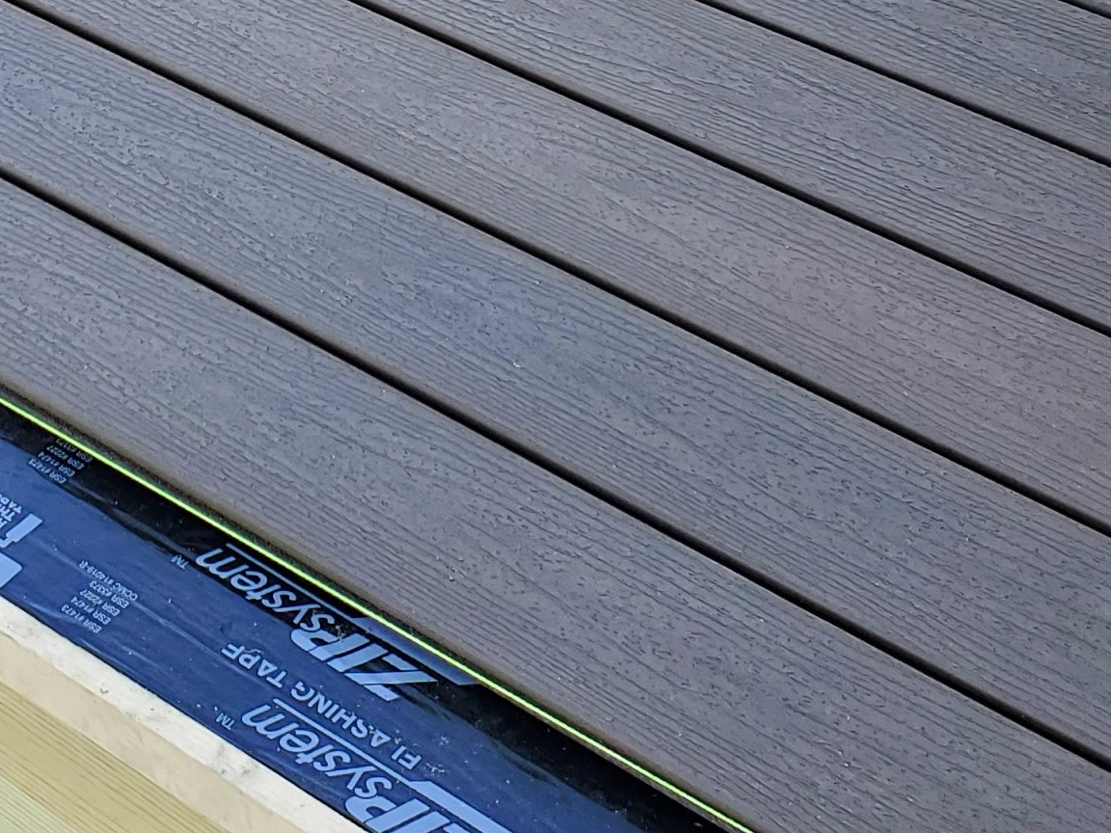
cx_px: 336
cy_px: -187
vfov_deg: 15.6
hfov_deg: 21.4
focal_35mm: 91
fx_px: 2921
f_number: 2.4
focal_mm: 4.3
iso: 50
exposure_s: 1/181
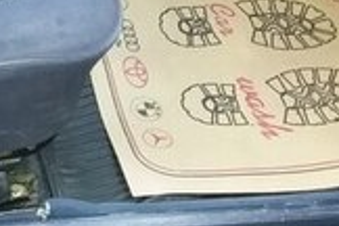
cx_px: -100
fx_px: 1120
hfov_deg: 16.3
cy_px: -127
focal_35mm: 119
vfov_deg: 11.0
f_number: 1.9
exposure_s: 1/15
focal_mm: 3.7
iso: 250
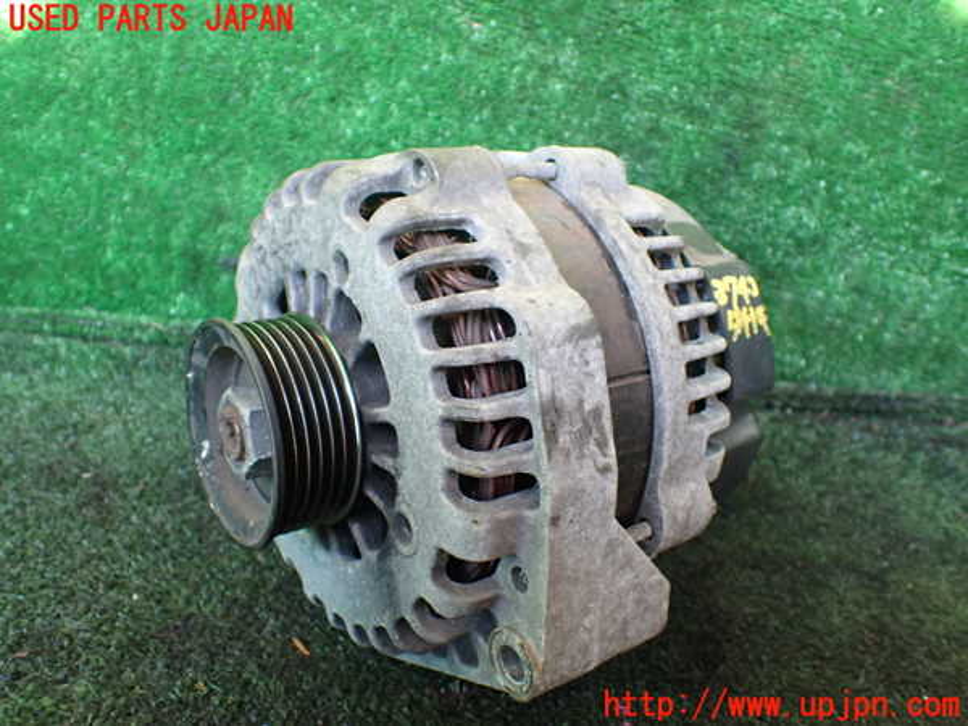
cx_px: 484
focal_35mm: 30
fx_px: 839
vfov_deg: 46.8
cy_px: 363
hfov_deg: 60.0
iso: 320
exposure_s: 1/125
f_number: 2.3
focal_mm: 5.4
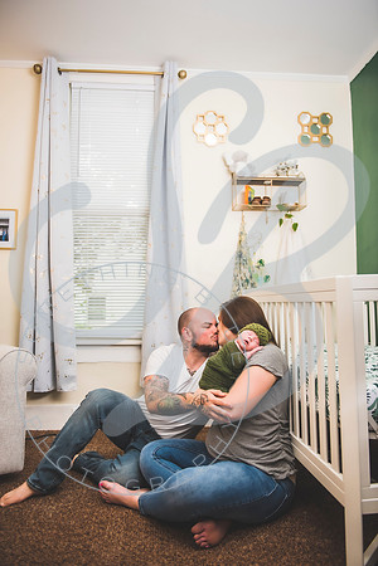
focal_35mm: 28
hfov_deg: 46.4
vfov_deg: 65.5
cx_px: 189
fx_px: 441
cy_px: 283
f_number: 2.8
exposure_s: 1/160
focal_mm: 28
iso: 640
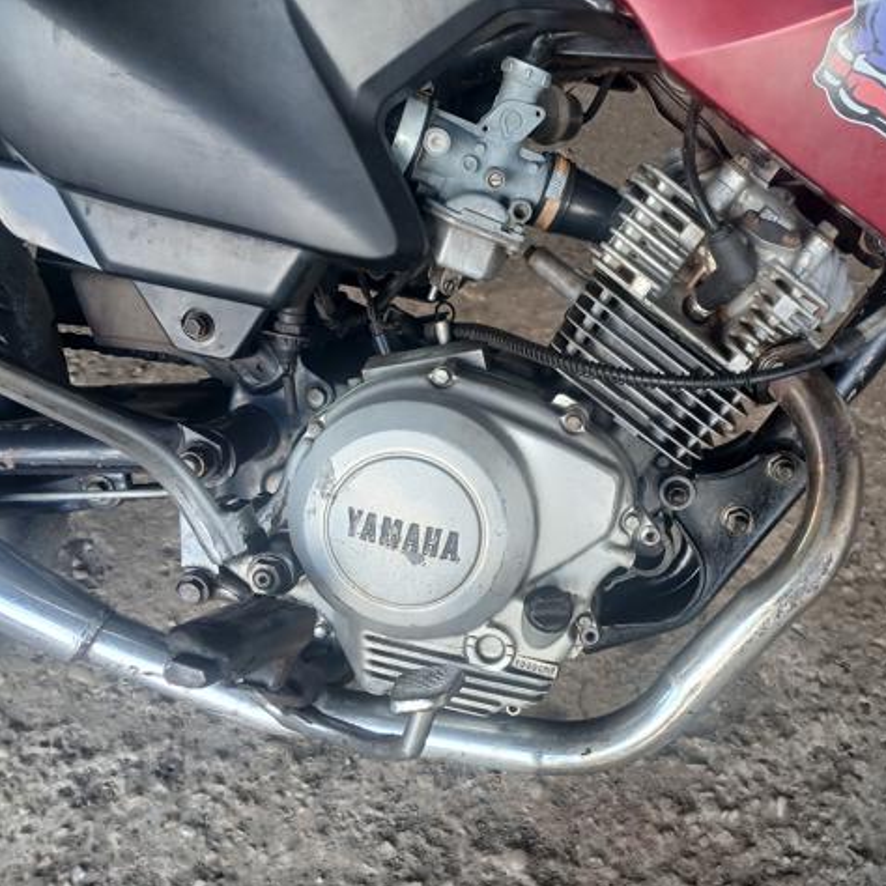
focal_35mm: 31
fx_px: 898
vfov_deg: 52.5
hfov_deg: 52.1
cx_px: 536
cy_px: 447
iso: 64
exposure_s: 1/60
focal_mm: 3.98
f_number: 1.8
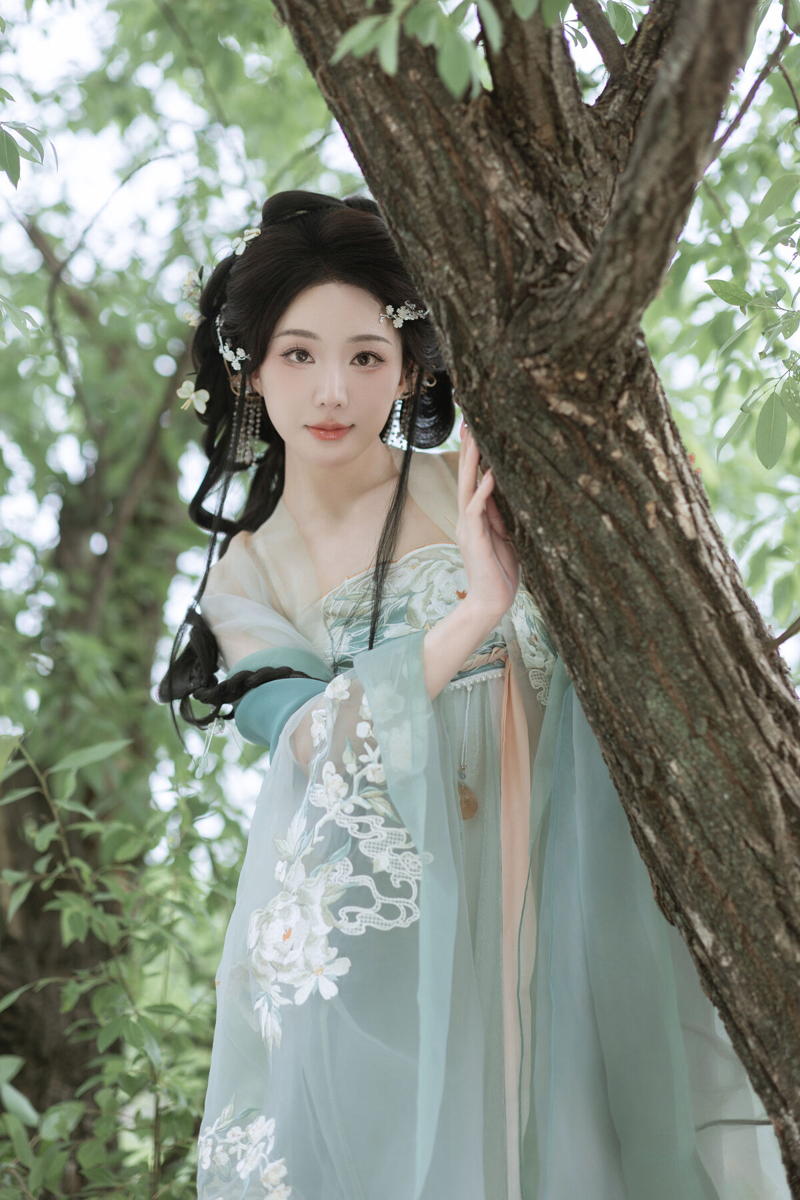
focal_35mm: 85
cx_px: 400
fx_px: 2833
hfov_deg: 16.1
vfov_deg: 23.9
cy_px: 600
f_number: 2
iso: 200
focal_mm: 85
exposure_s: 1/320
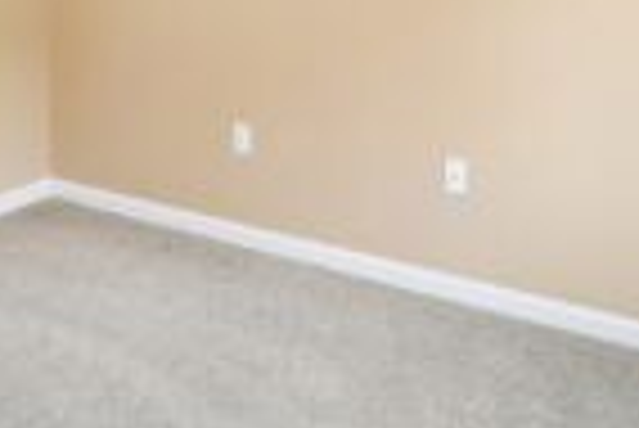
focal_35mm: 45
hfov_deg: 41.1
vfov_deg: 26.6
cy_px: -83
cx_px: 99
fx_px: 800
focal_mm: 16
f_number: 8
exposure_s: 1/5
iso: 400
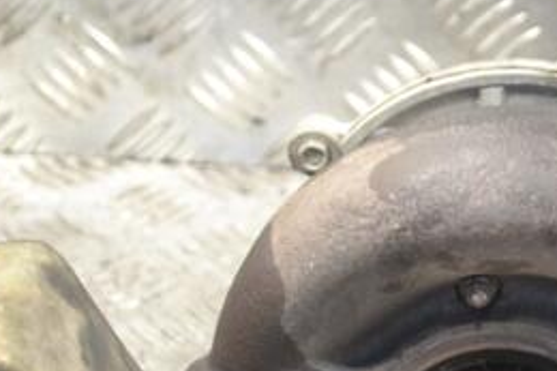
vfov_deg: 8.2
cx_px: 581
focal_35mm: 166
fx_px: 2567
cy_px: 326
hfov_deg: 12.2
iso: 3200
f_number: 6.3
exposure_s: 1/160
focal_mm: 48
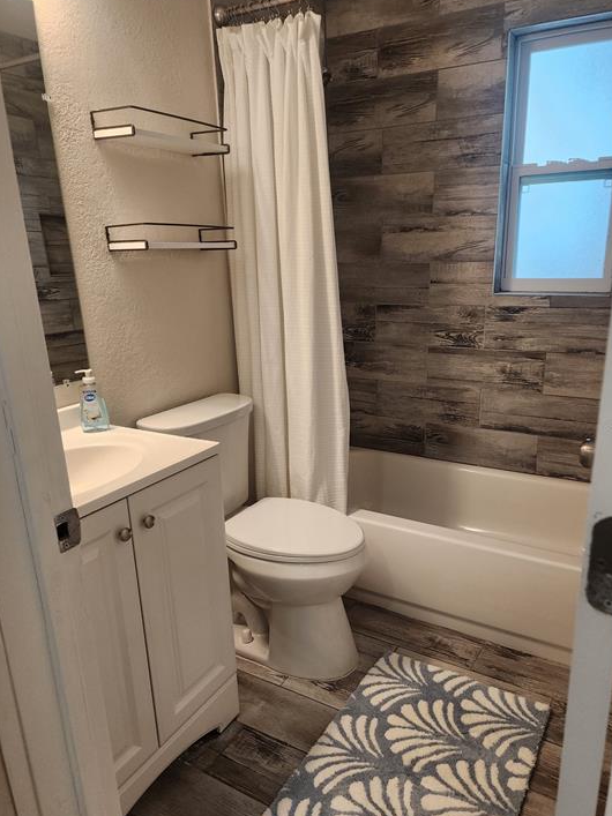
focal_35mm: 25
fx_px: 590
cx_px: 328
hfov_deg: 54.8
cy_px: 426
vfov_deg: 69.4
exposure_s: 1/120
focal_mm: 6.4
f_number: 1.8
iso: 160
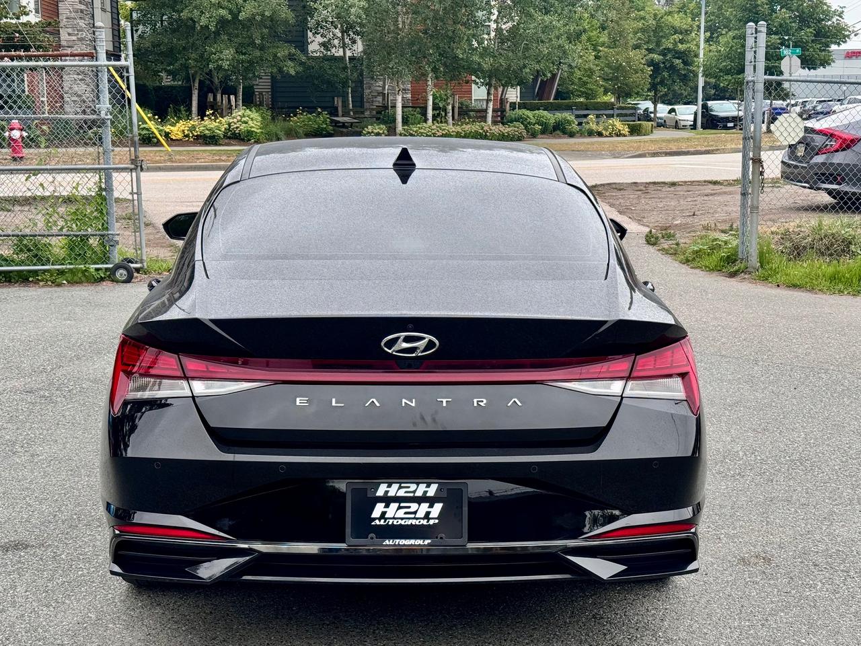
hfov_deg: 39.7
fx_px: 1194
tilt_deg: -9.1
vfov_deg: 30.3
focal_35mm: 48
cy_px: 323
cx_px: 430
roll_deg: +1.0
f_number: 1.78
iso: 64
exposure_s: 1/822
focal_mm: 6.76
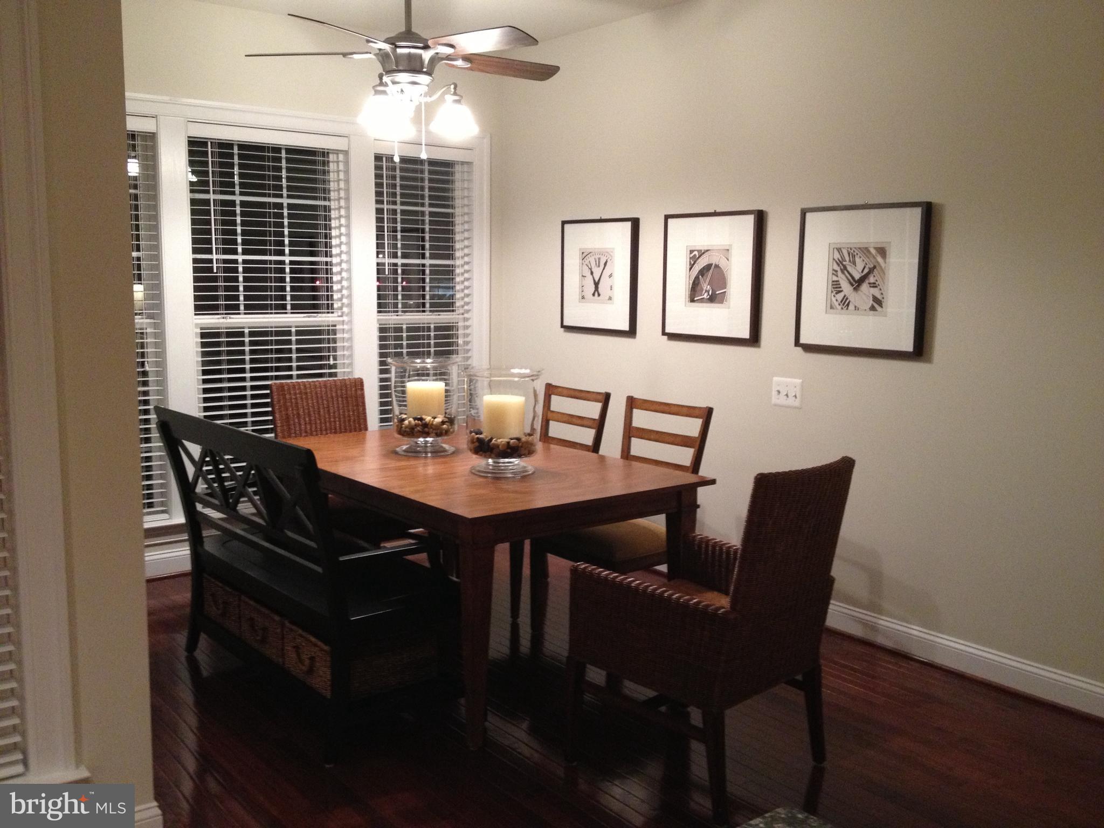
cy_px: 414
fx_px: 1116
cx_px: 552
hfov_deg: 52.6
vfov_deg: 40.7
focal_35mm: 35
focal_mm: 4.28
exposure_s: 1/20
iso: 320
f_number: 2.4
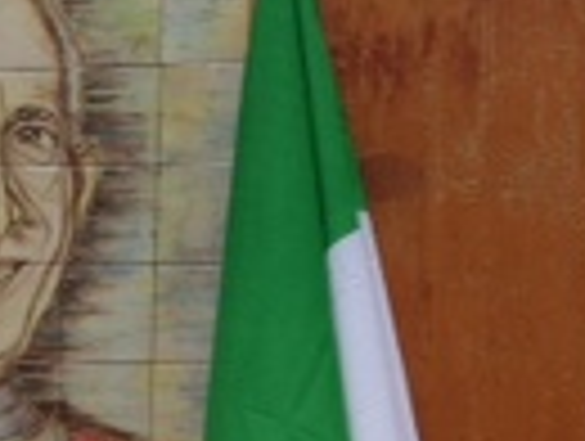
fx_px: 2743
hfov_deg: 12.0
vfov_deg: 9.2
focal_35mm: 162
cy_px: 392
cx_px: -45
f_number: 2.4
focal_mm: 4.13
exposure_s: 1/332
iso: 50
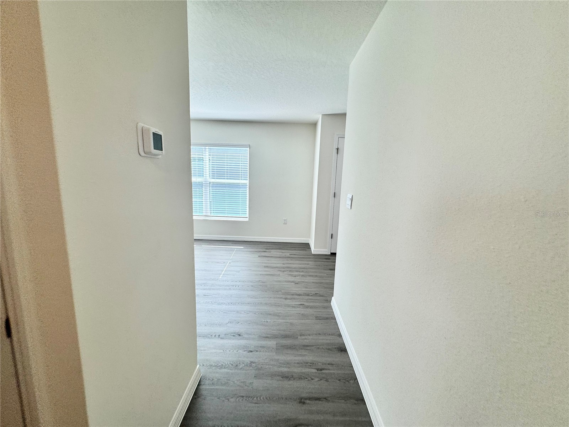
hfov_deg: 102.1
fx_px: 230
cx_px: 284
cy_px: 214
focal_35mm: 14
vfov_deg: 85.7
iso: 50
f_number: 2.2
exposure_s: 1/120
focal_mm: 2.22
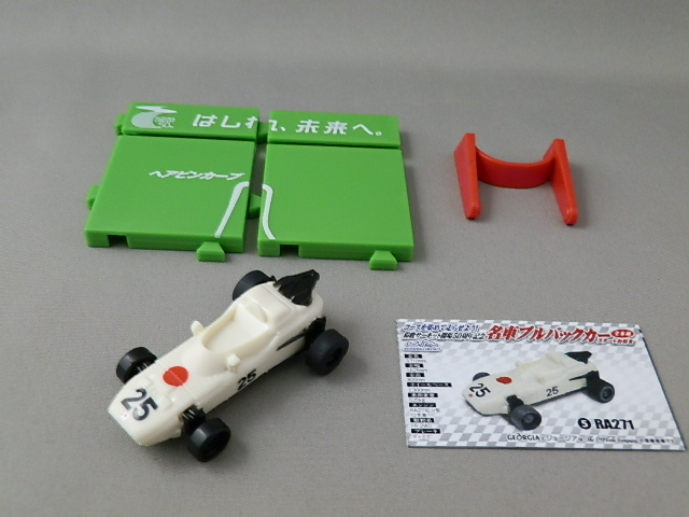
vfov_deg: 41.8
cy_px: 258
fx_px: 677
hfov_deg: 54.0
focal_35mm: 34
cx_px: 344
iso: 200
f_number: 3.5
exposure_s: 1/8
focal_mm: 6.17
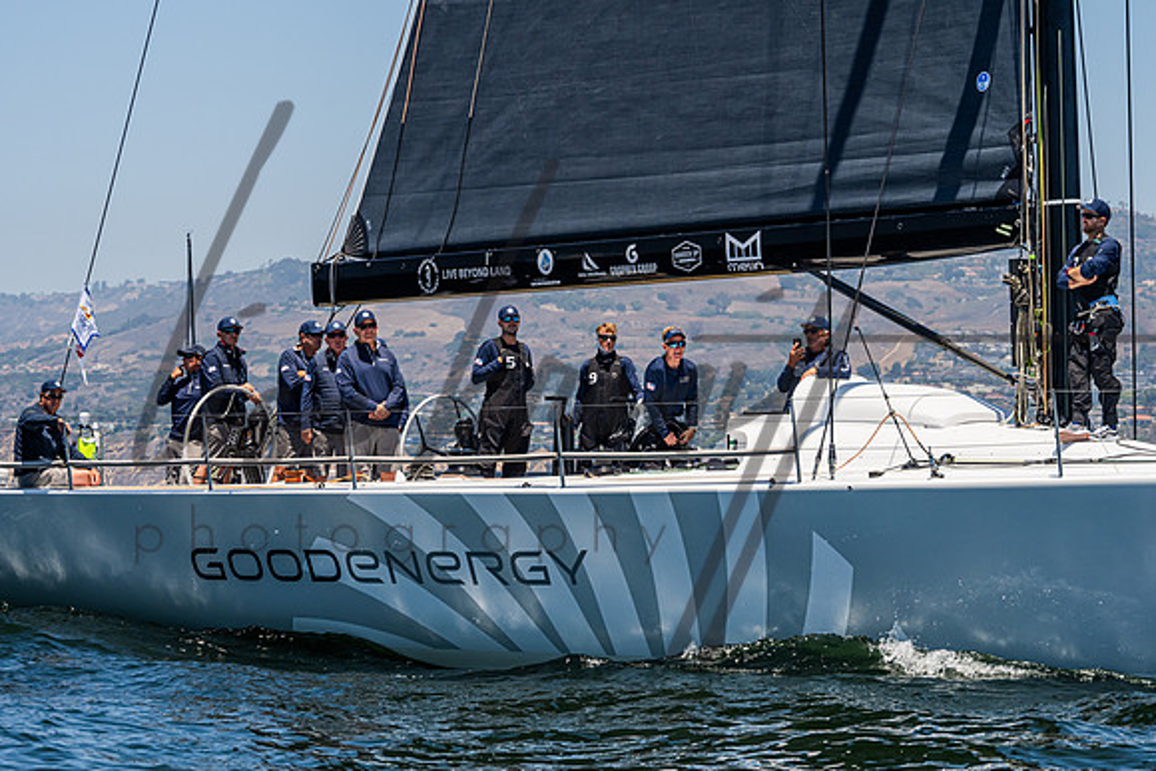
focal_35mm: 140
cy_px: 378
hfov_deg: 14.7
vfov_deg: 9.8
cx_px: 578
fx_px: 4487
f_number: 8
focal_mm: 115
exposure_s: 1/1600
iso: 400
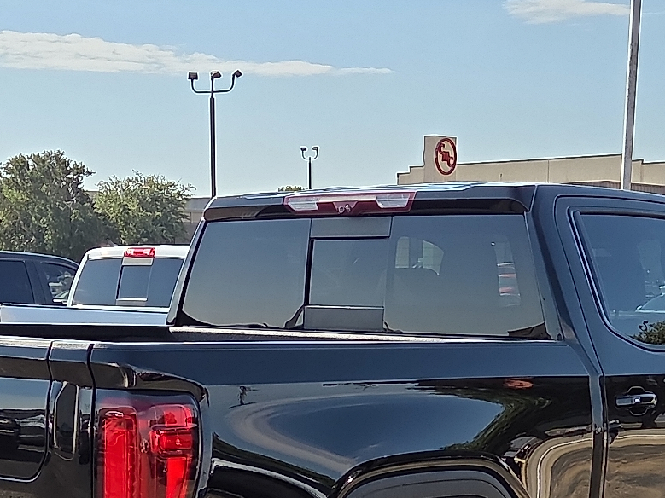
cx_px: 322
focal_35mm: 76
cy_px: 475
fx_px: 1460
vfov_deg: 18.9
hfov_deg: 25.7
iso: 25
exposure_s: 1/1429
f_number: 1.8
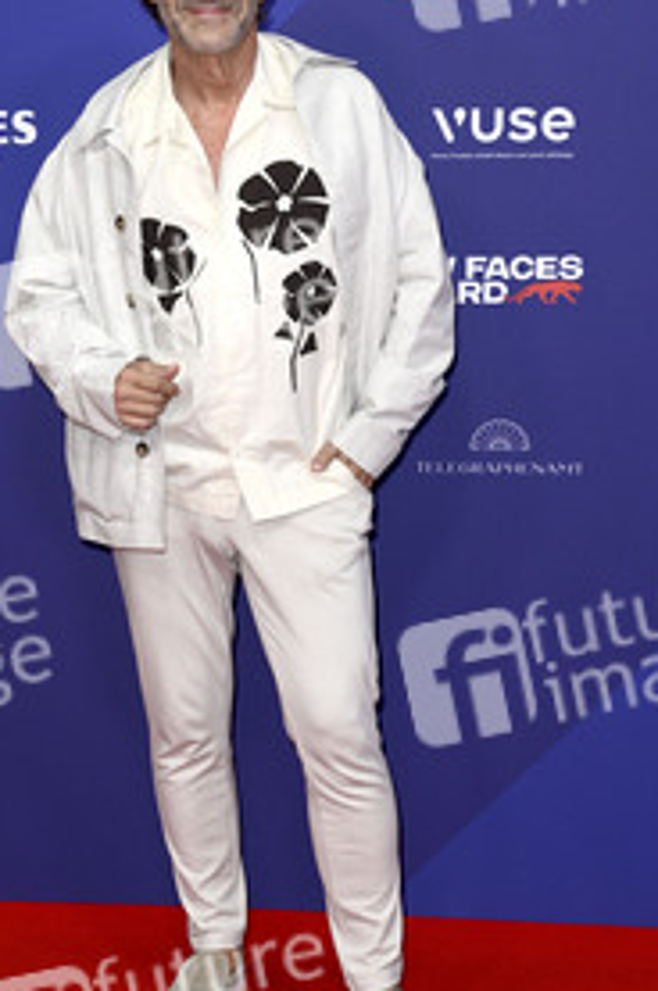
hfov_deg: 16.8
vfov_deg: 25.1
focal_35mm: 81
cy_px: 483
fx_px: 2226
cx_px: 257
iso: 400
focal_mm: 56
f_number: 5.6
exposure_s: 1/250
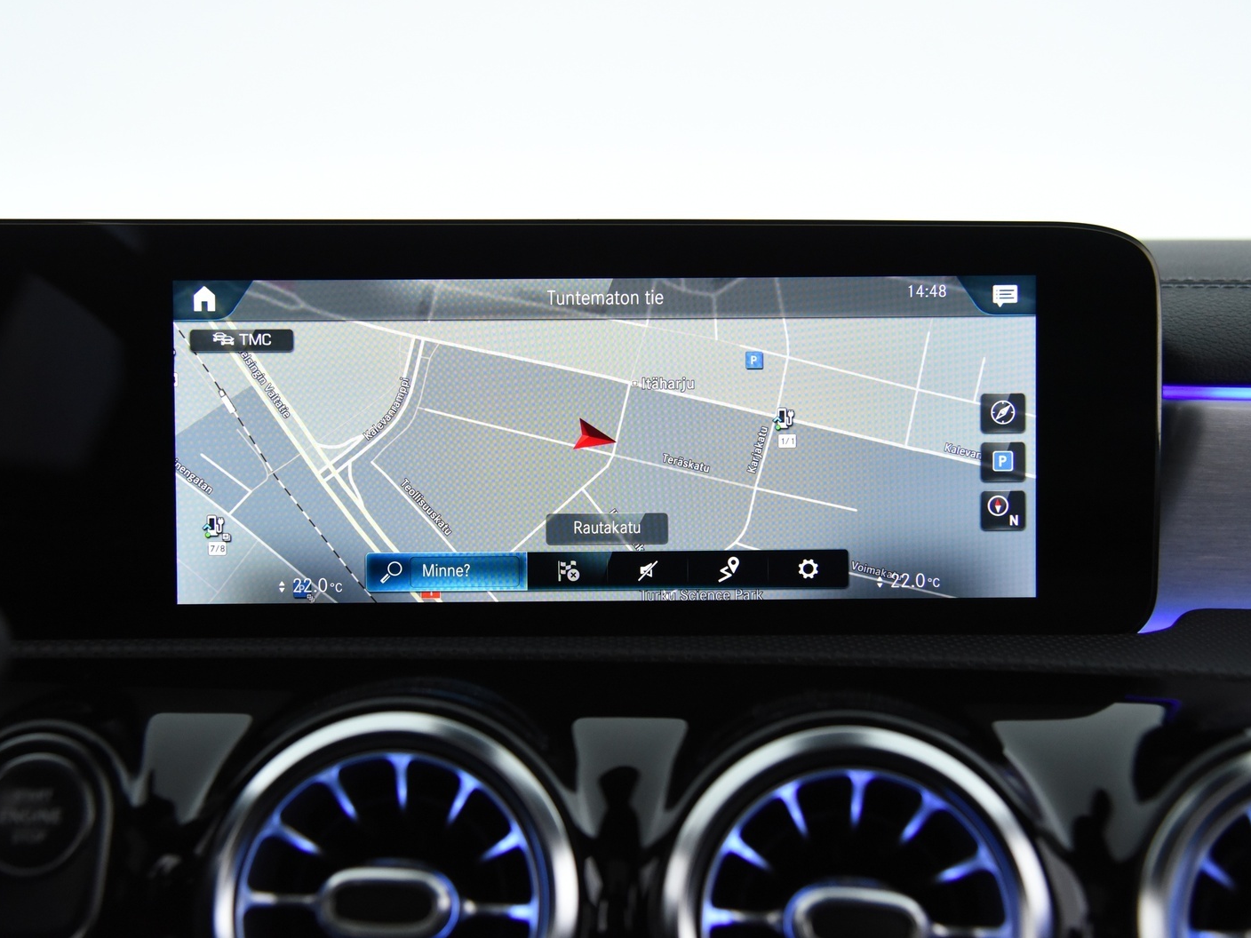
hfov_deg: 44.8
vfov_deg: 34.3
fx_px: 1518
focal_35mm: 42
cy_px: 460
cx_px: 607
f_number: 4
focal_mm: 38
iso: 4000
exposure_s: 1/80
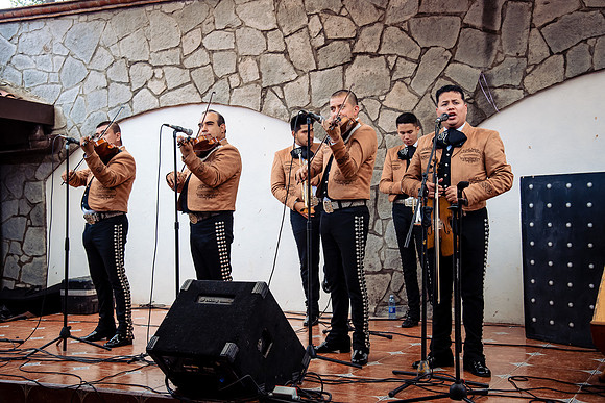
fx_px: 773
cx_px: 302
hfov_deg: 42.7
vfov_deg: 29.3
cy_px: 202
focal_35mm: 46
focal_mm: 46
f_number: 6.3
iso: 1250
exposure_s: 1/250
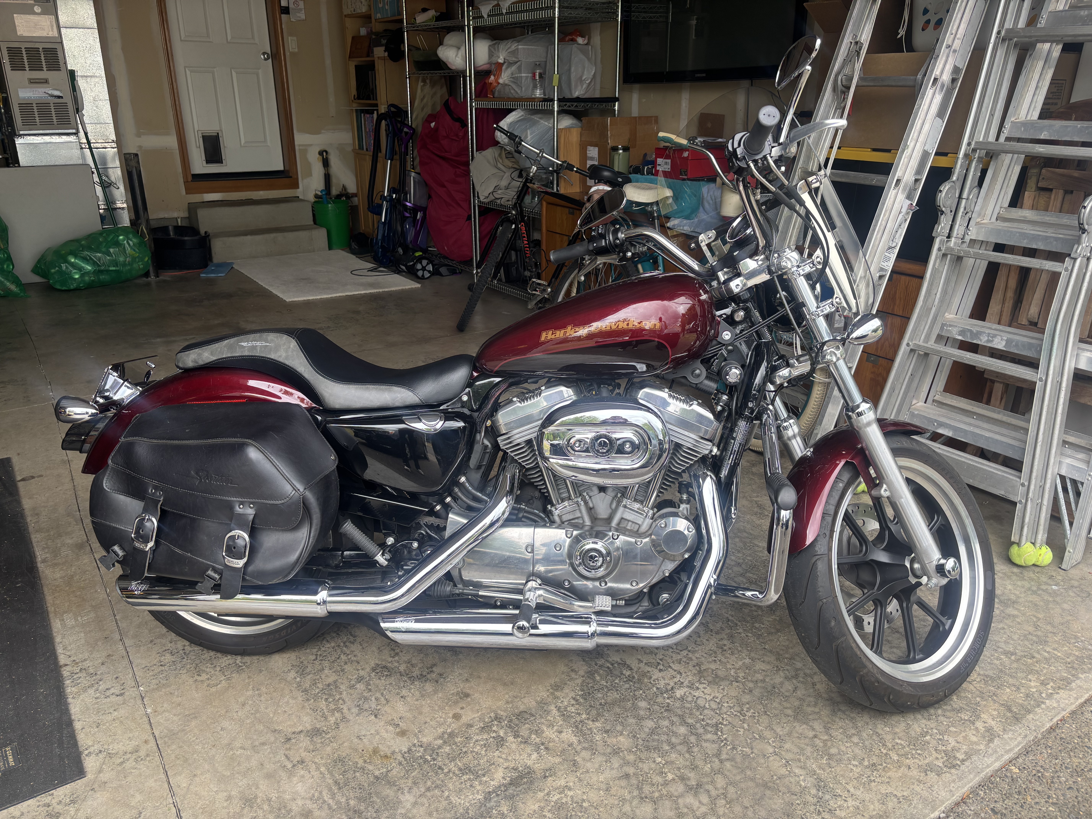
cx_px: 546
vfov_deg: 53.1
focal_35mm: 26
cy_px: 410
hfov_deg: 67.3
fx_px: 820
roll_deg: -1.2
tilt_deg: -20.0
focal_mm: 5.96
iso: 40
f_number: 1.6
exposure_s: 1/250
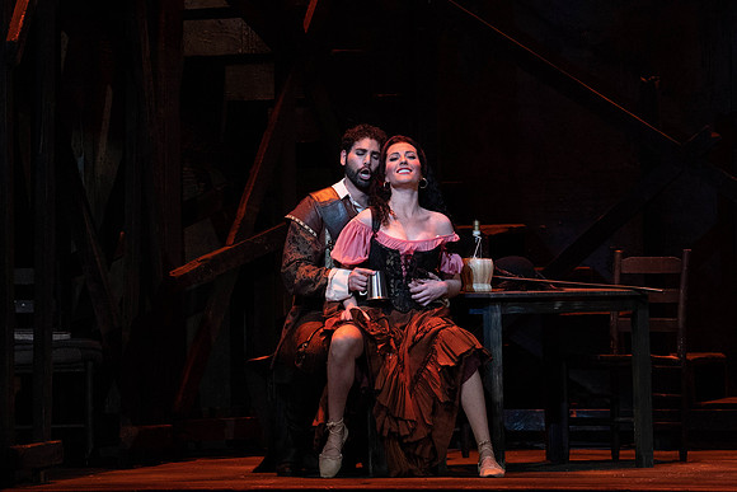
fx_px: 5856
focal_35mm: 286
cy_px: 151
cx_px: 261
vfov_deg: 4.8
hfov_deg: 7.2
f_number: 7.1
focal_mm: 200
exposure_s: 1/250
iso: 6400
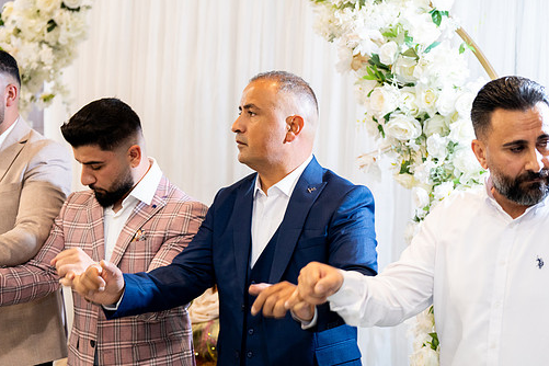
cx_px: 287
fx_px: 1235
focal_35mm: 81
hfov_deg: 25.1
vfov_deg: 16.8
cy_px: 210
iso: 1250
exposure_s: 1/200
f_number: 2.8
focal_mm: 70
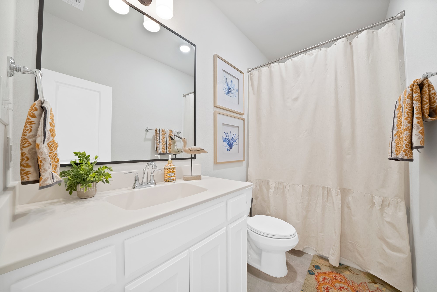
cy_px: 146
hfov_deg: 112.6
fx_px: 146
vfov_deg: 90.1
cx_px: 218
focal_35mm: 12
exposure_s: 1/4
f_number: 9
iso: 640
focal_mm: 12
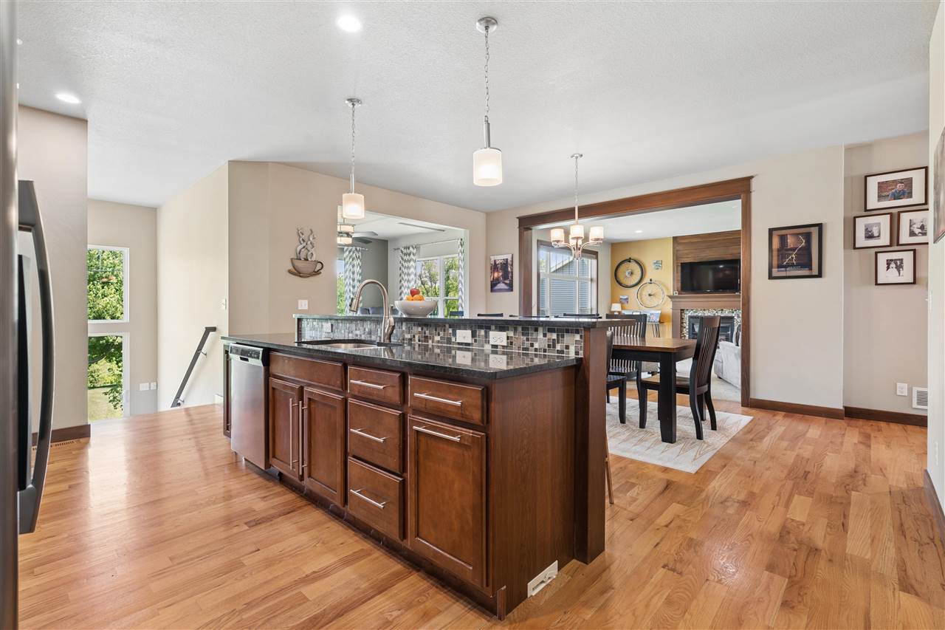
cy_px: 315
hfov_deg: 96.7
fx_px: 420
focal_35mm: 16
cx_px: 472
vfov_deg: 73.7
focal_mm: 16
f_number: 9
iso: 400
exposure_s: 1/5
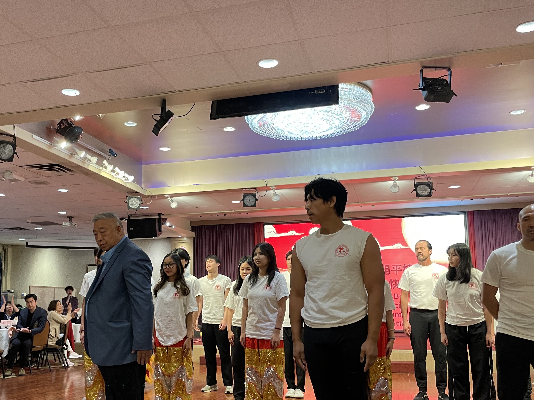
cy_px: 252
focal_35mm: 36
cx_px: 206
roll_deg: +0.8
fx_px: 555
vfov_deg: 39.4
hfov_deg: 50.9
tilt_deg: +7.9
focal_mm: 4.2
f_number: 1.6
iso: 250
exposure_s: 1/60
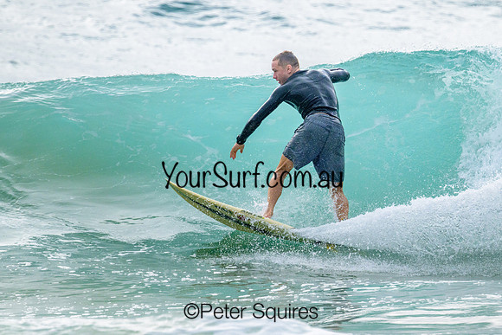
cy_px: 160
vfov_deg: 1.8
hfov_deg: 2.7
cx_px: 317
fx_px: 10812
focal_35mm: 775
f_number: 11
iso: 1100
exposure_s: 1/2000
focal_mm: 610
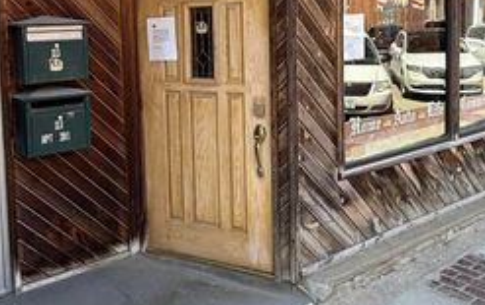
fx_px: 529
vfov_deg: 31.3
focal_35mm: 40
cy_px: 66
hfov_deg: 49.0
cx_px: 200
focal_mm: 2.22
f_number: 2.2
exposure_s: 1/226
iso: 50
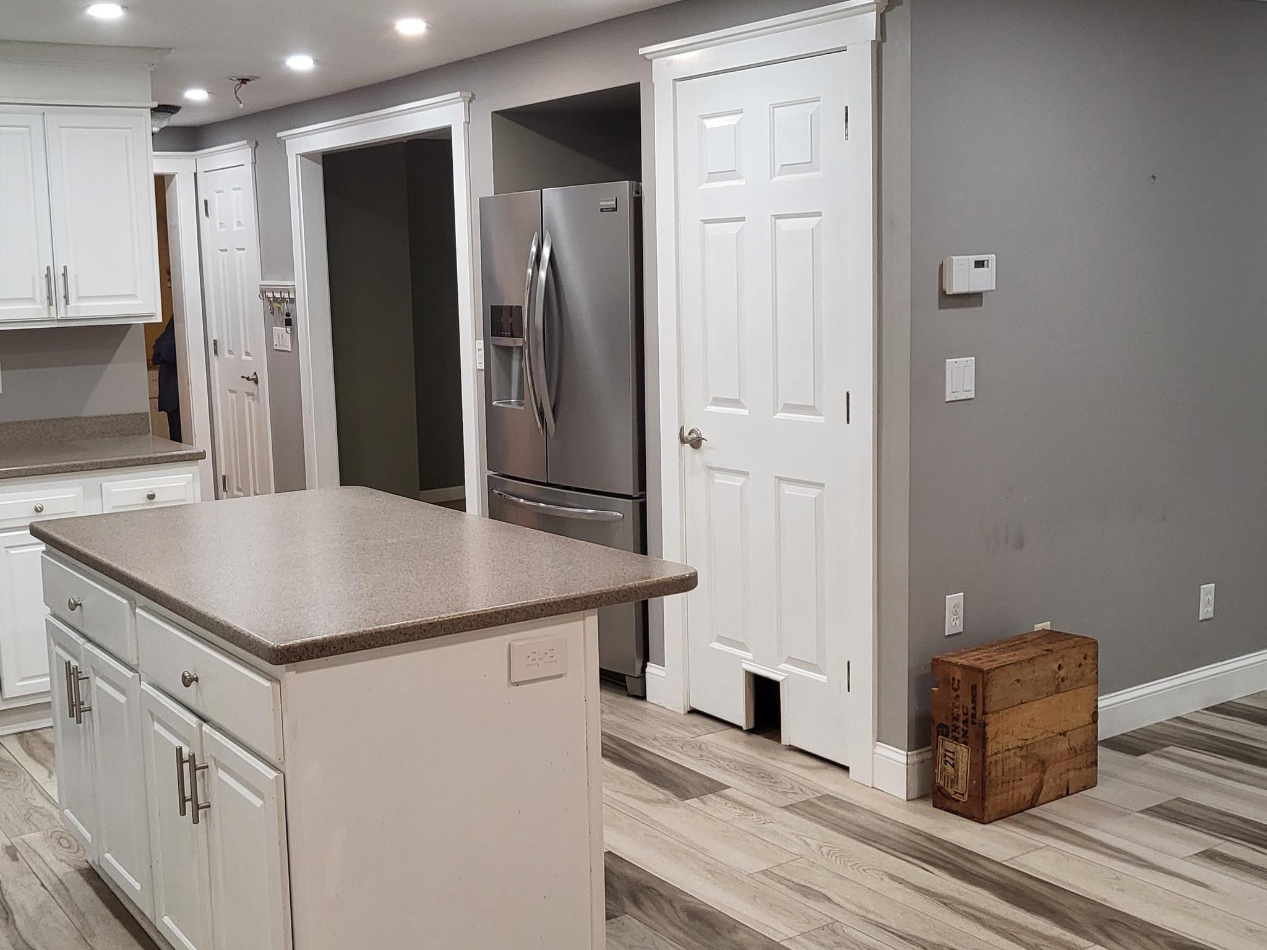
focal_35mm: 39
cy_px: 473
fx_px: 1427
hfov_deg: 47.6
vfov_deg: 36.8
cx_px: 515
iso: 250
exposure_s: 1/120
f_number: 1.8
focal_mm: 4.25
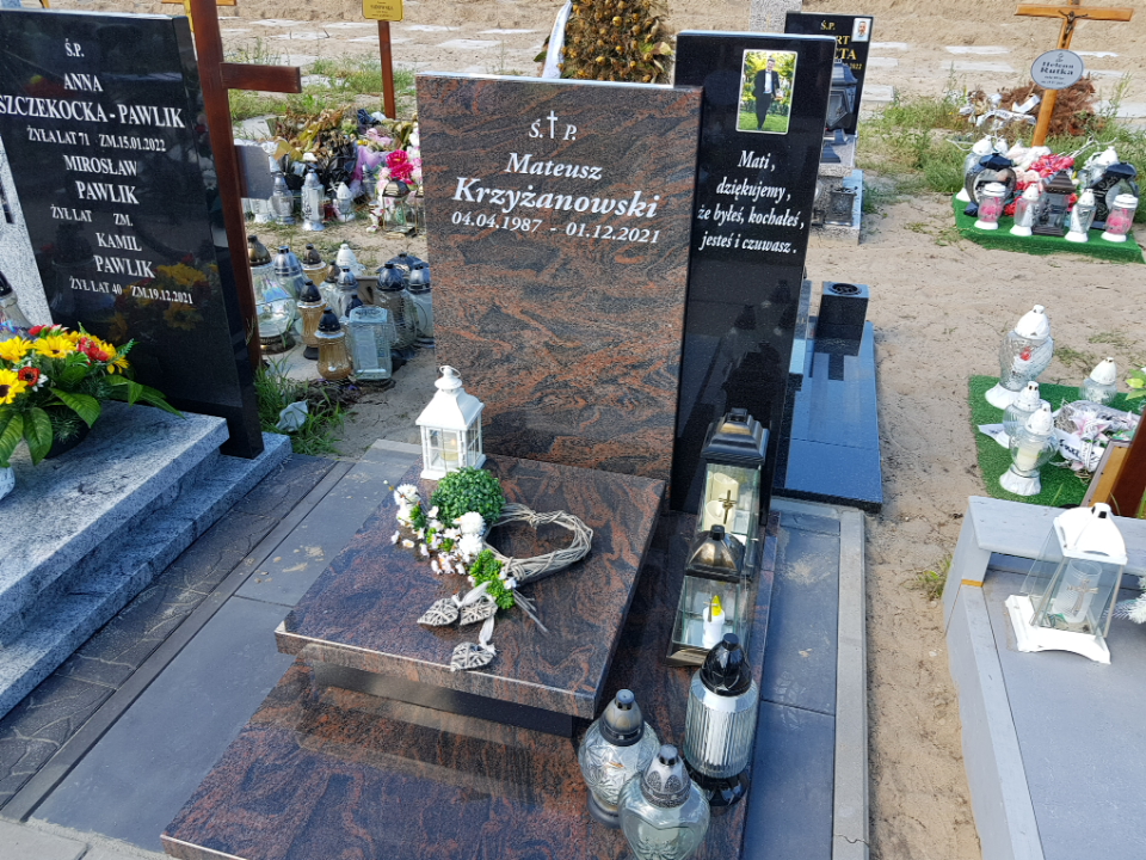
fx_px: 861
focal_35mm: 26
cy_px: 430
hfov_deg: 67.3
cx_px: 573
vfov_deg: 53.1
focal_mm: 4.2
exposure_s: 1/449
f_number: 1.7
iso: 40
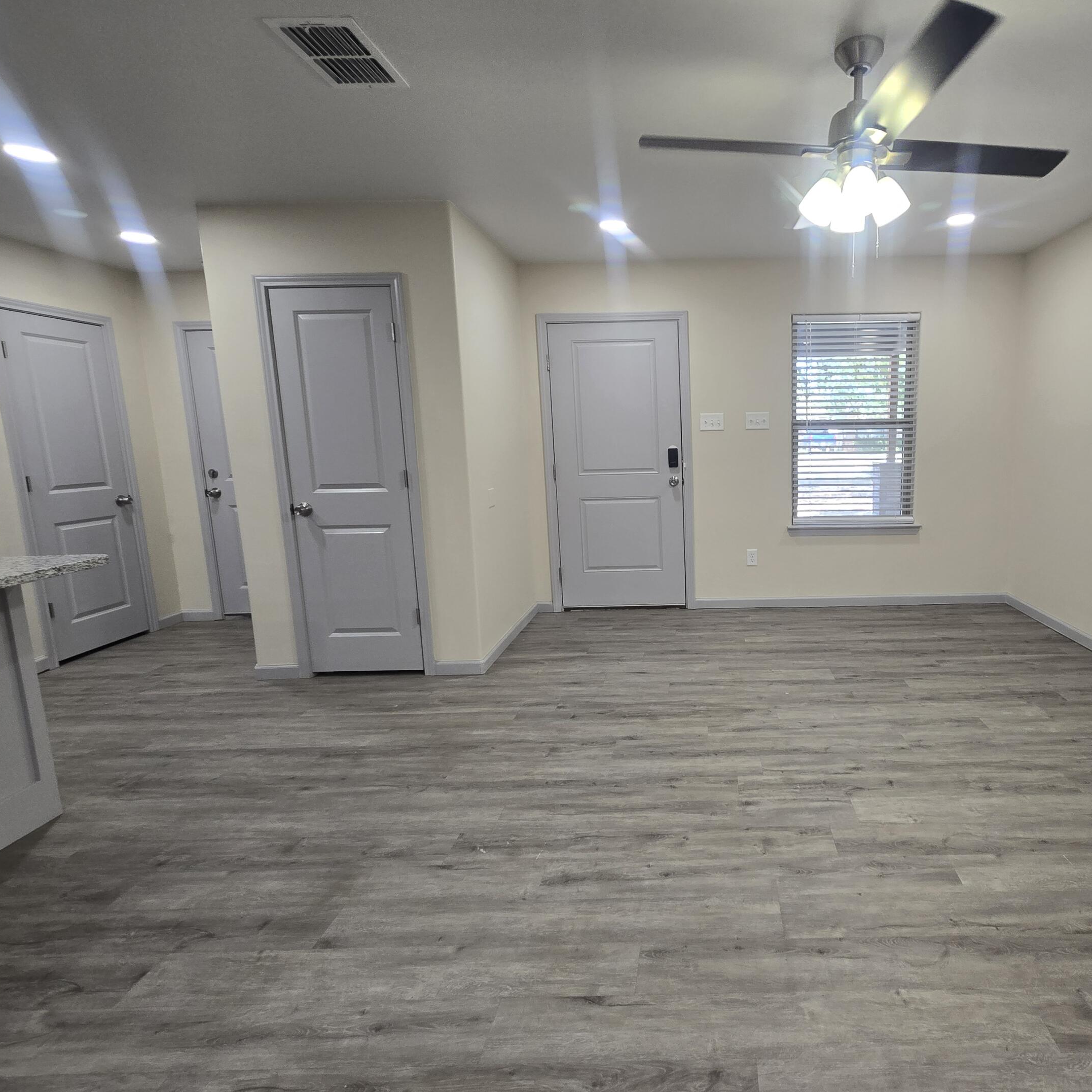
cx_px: 705
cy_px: 527
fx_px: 571
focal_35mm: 16
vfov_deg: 87.4
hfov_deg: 85.1
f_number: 2.2
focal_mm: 2.2
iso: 125
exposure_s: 1/60
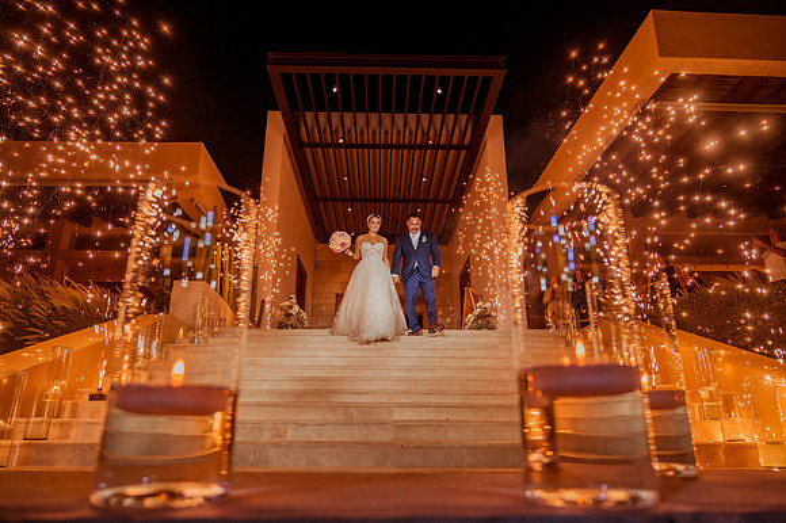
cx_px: 393
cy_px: 262
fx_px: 524
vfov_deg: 53.1
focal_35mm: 24
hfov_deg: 73.8
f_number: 4
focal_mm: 24
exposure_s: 1/400
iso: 1250
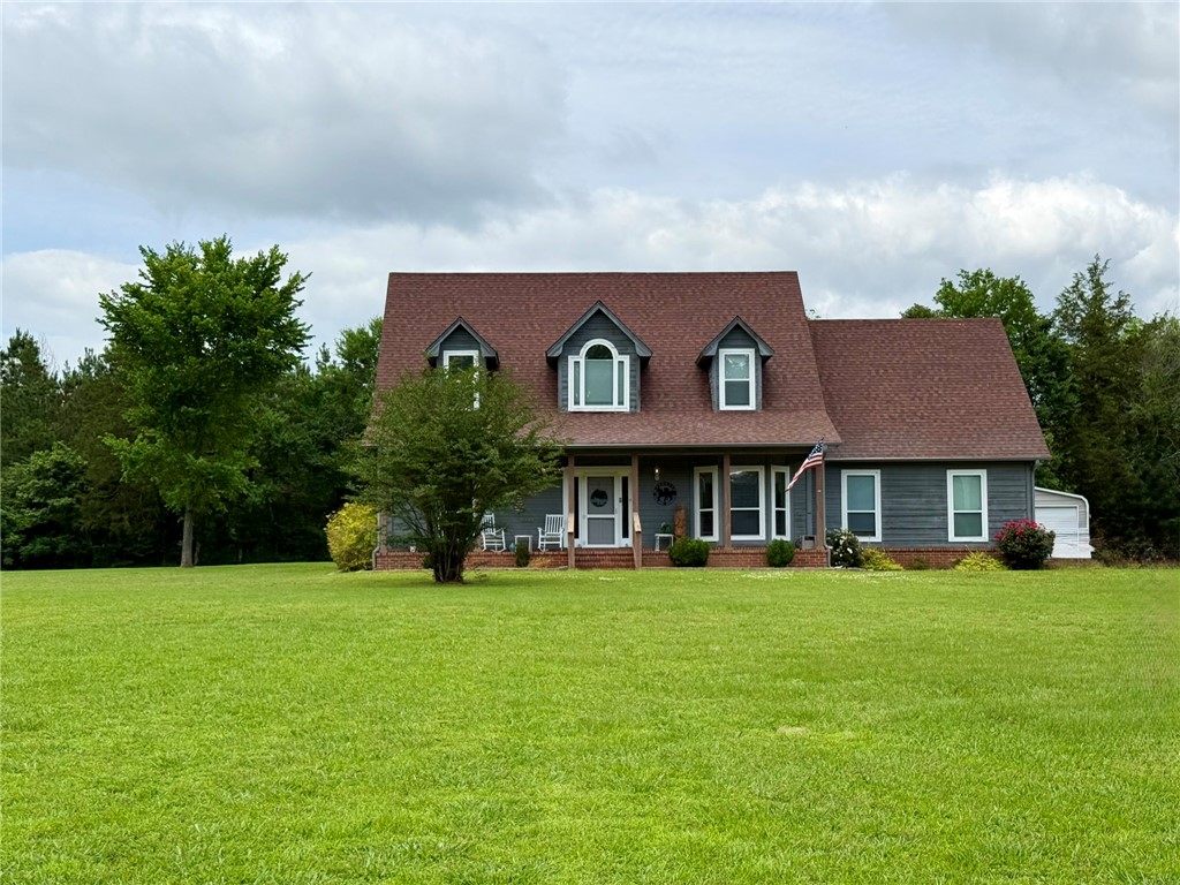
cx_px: 590
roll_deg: +0.1
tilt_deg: +4.5
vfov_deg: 30.3
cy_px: 442
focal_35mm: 48
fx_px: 1636
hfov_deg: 39.7
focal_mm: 6.76
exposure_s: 1/6536
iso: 64
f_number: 1.78
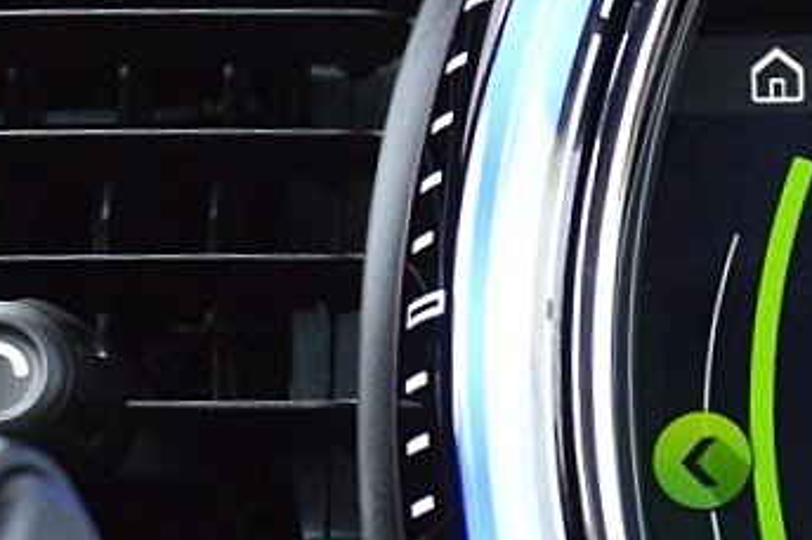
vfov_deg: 8.1
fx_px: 3832
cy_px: 323
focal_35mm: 170
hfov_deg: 11.5
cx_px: 1322
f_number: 5.6
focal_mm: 24
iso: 800
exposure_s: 1/60
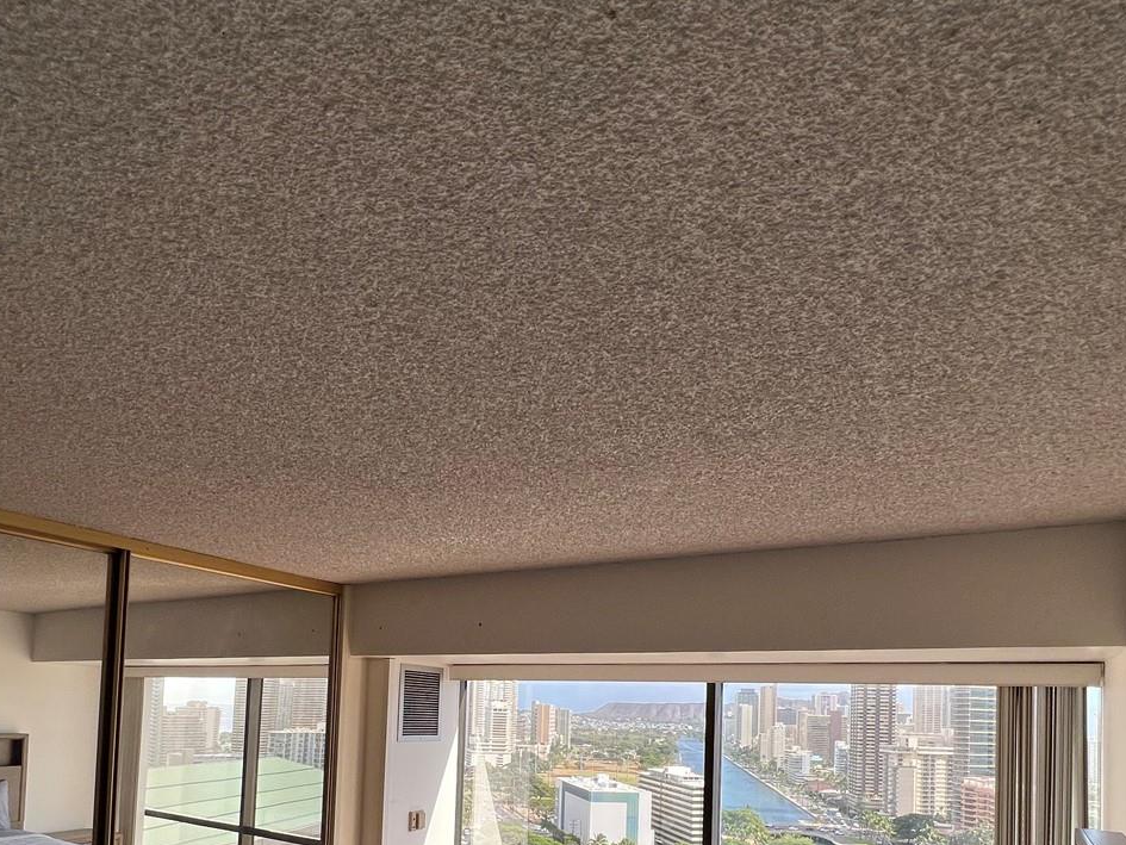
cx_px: 522
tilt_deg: +2.3
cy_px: 686
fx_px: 716
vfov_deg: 56.3
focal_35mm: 22
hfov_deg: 76.3
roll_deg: -2.0
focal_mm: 1.57
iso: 32
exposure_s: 1/99
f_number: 1.8
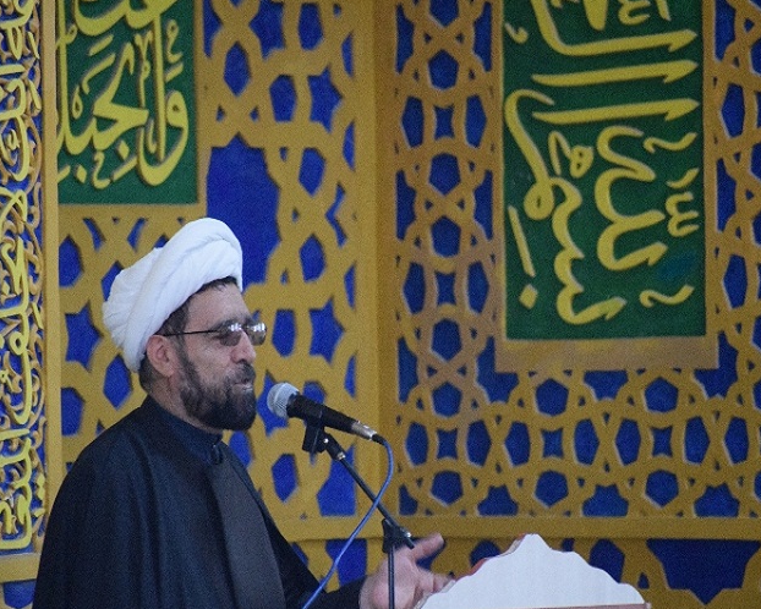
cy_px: 304
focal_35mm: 509
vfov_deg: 3.0
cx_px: 379
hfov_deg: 3.8
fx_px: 11468
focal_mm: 300
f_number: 6.3
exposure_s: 1/80
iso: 6400
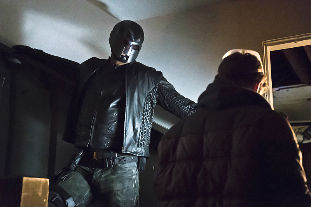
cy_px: 104
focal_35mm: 56
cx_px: 156
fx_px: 484
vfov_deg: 24.2
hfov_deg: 35.6
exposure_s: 1/100
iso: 10000
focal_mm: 56
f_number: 4
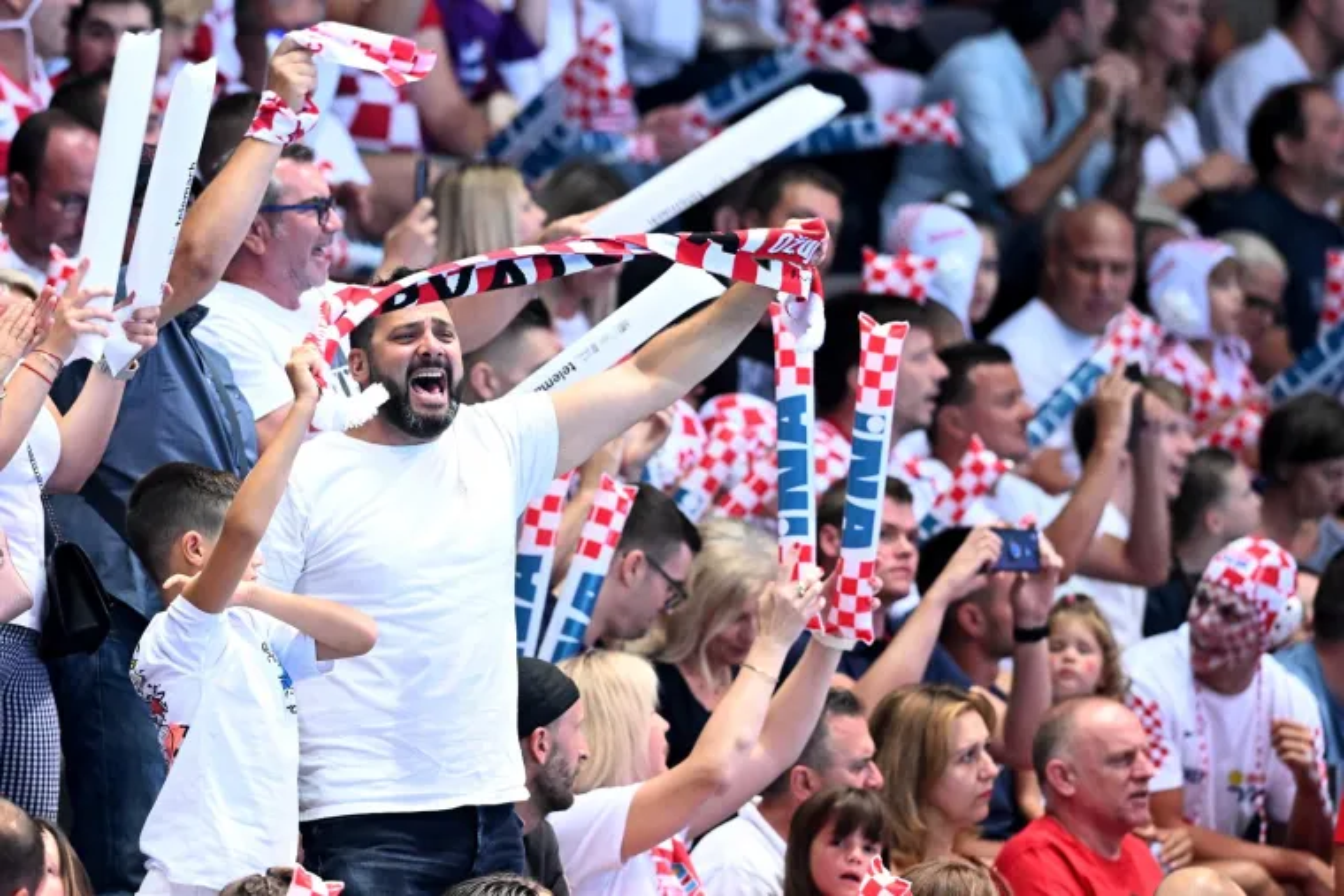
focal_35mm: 400
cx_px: 672
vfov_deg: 3.4
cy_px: 448
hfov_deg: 5.2
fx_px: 14935
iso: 5000
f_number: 4
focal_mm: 400
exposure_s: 1/320
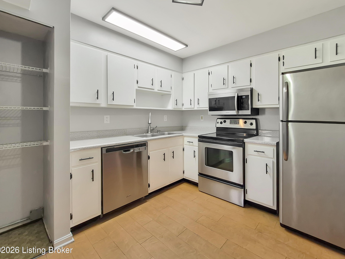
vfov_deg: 81.4
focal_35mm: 15
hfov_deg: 97.7
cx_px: 193
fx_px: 149
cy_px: 114
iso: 160
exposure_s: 1/60
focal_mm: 1.74
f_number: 2.2
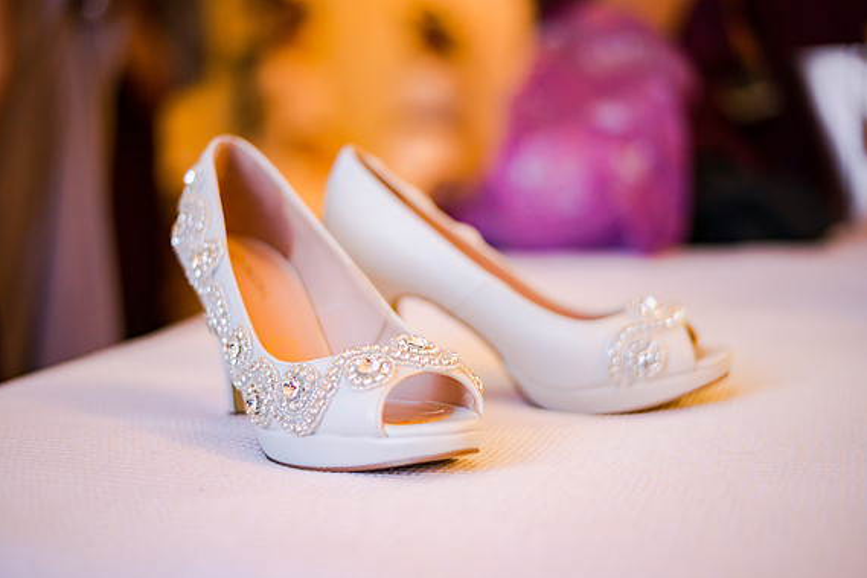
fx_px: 1228
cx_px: 428
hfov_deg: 38.9
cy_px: 294
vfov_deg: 26.5
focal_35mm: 51
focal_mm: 50
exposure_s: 1/400
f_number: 1.8
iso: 640
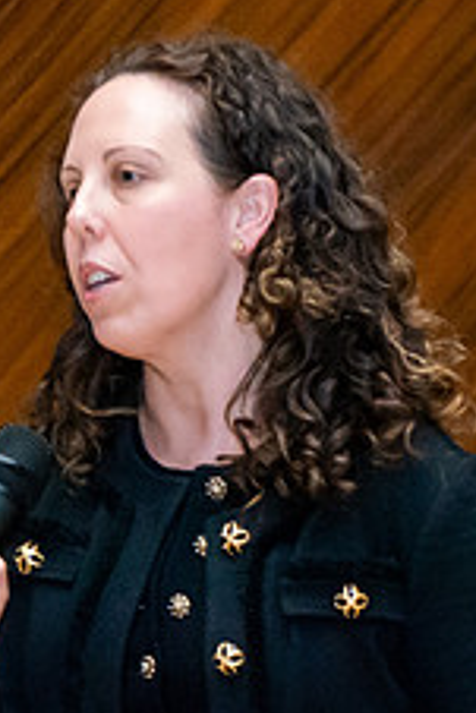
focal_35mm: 319
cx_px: 65
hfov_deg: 4.3
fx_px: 6317
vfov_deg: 6.4
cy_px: 804
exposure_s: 1/60
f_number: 4
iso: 3200
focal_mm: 70
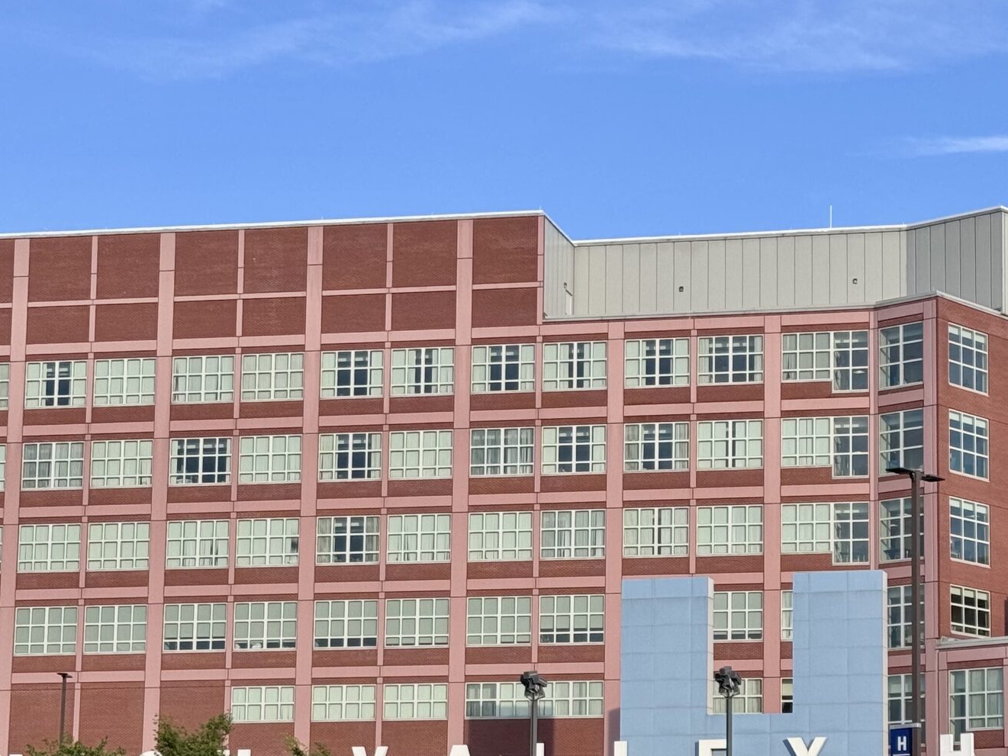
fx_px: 2708
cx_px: 735
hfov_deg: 20.9
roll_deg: -0.7
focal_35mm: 93
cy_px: 549
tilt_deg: +8.5
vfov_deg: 15.8
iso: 64
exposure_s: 1/2717
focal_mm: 6.76
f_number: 1.78
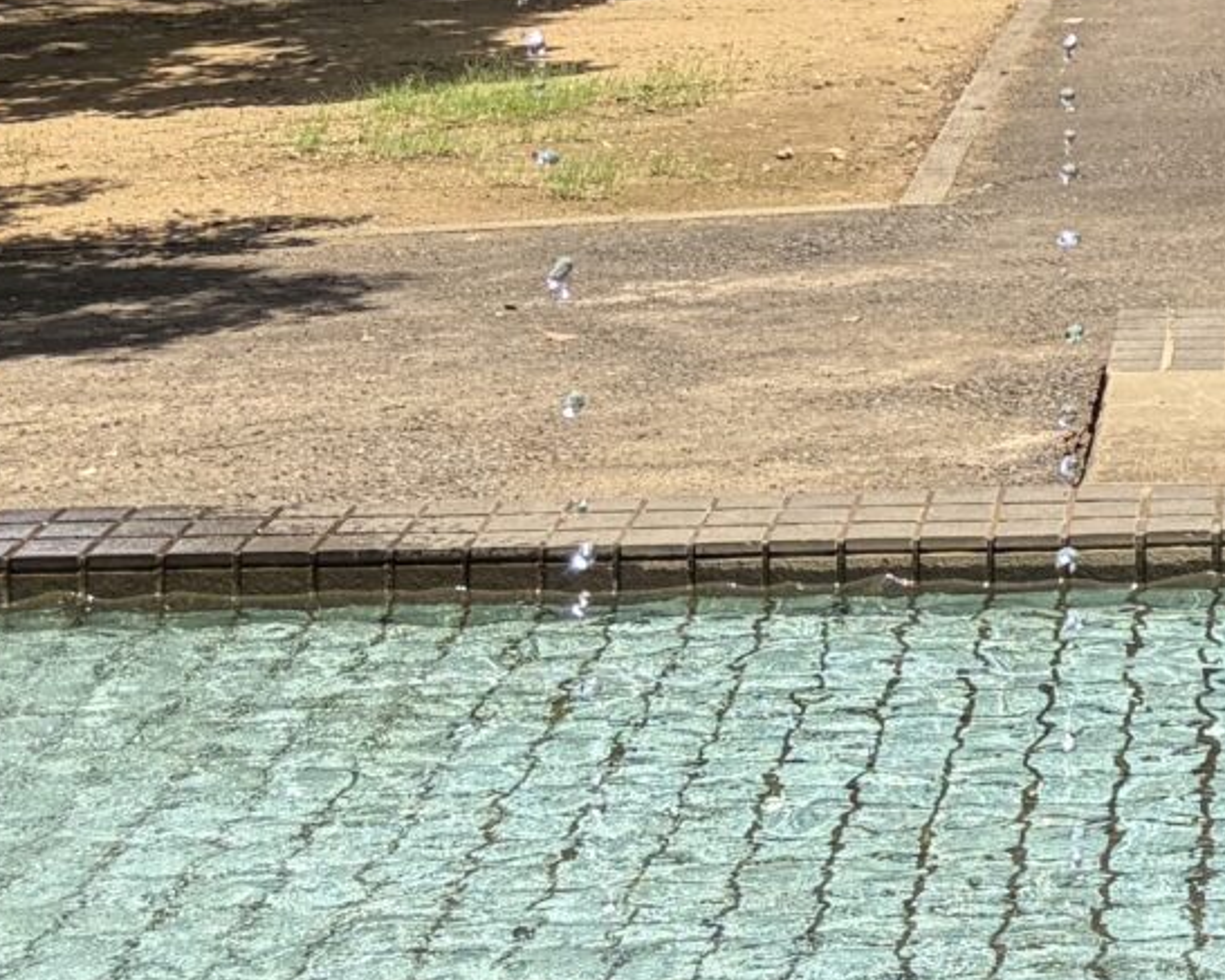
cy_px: -395
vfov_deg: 12.4
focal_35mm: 119
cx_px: 1692
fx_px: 4315
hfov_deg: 15.2
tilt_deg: -0.8
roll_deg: -0.4
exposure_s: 1/2012
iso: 50
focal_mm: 5.96
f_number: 1.6
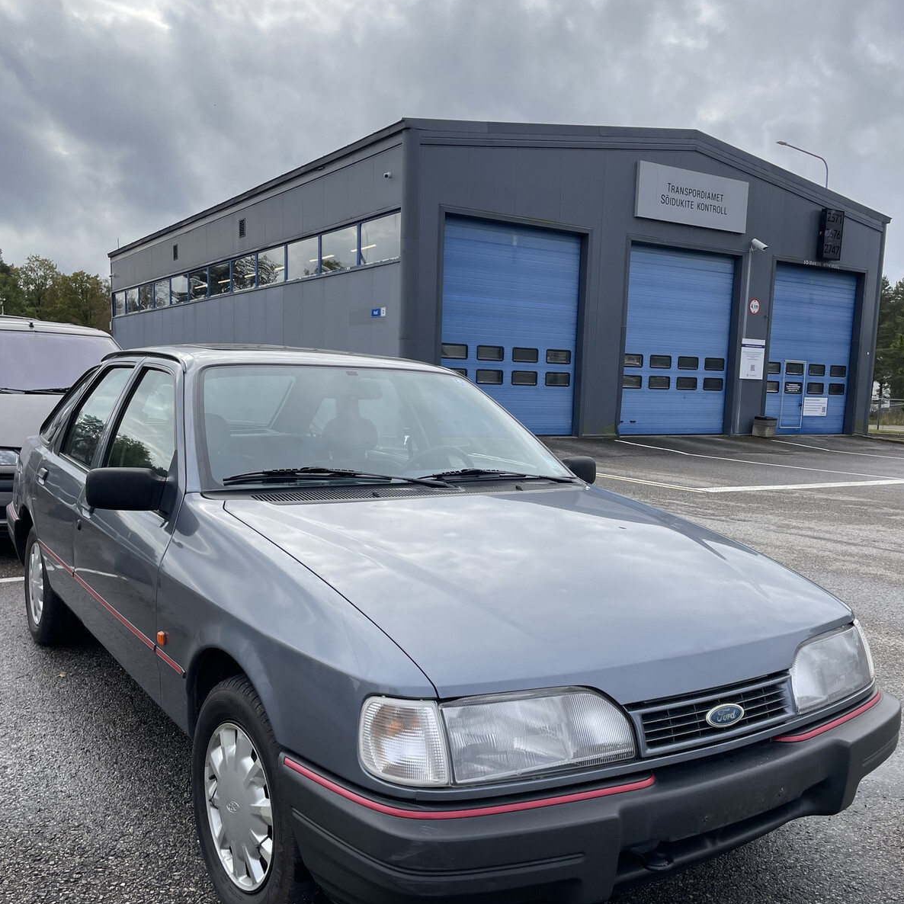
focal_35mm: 31
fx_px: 916
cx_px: 456
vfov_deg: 52.4
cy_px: 505
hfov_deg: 52.5
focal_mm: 4.2
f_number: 1.6
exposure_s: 1/1984
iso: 32
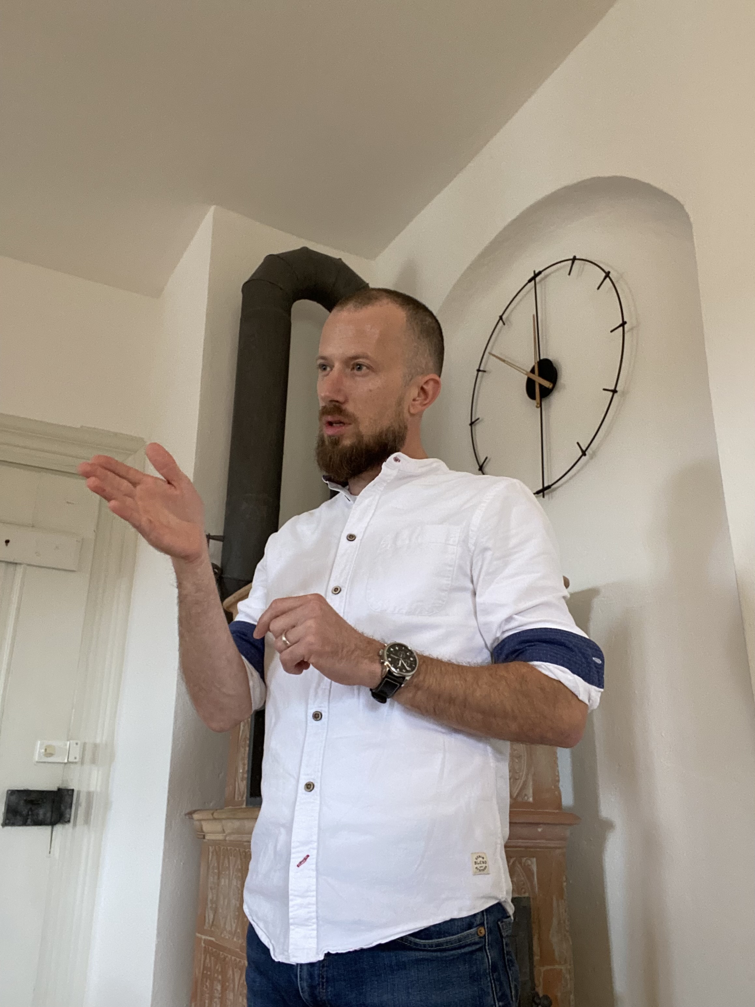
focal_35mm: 30
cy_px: 504
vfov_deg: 60.0
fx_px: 872
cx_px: 378
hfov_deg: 46.8
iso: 320
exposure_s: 1/60
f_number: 2.2
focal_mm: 2.71
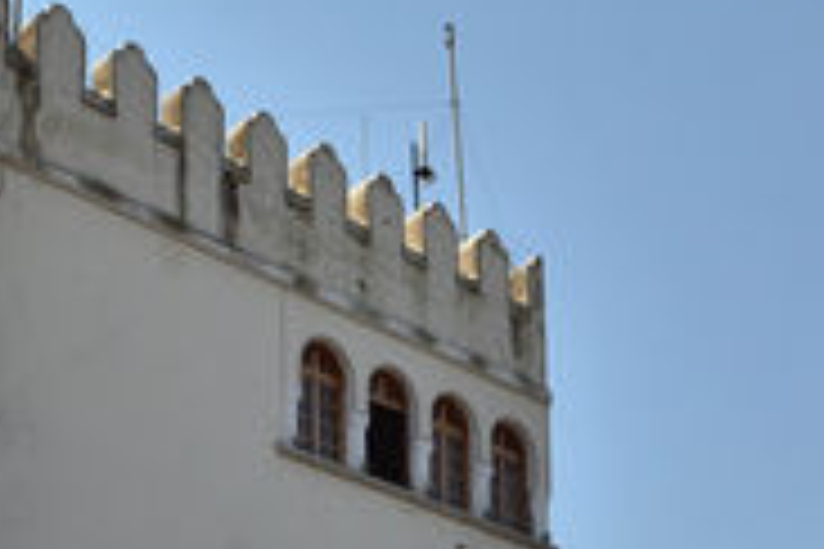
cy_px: 922
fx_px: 2008
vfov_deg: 14.1
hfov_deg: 23.2
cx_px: 374
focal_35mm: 88
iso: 250
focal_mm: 17
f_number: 11
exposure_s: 1/320
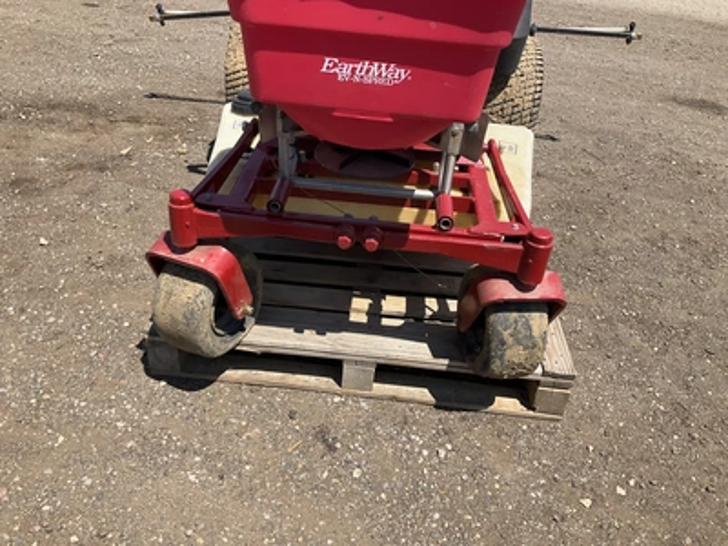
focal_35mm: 29
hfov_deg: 61.7
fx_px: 610
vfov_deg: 48.2
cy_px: 273
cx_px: 364
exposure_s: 1/1577
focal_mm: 3
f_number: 1.8
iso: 25
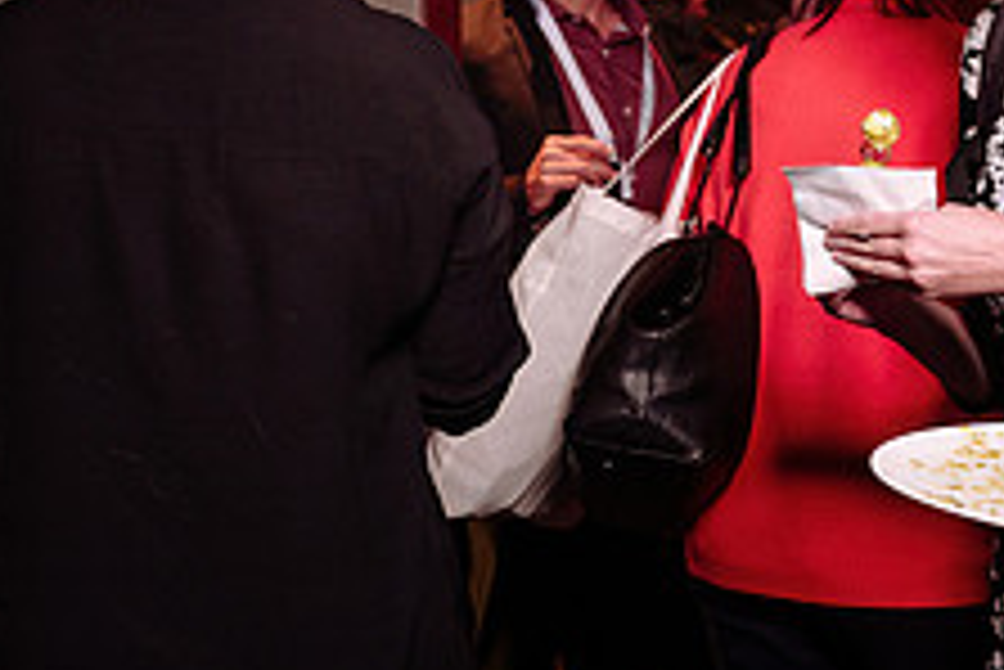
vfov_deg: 14.2
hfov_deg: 21.2
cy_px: 192
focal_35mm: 96
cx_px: 594
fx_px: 2679
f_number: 4
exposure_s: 1/200
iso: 500
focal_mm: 35
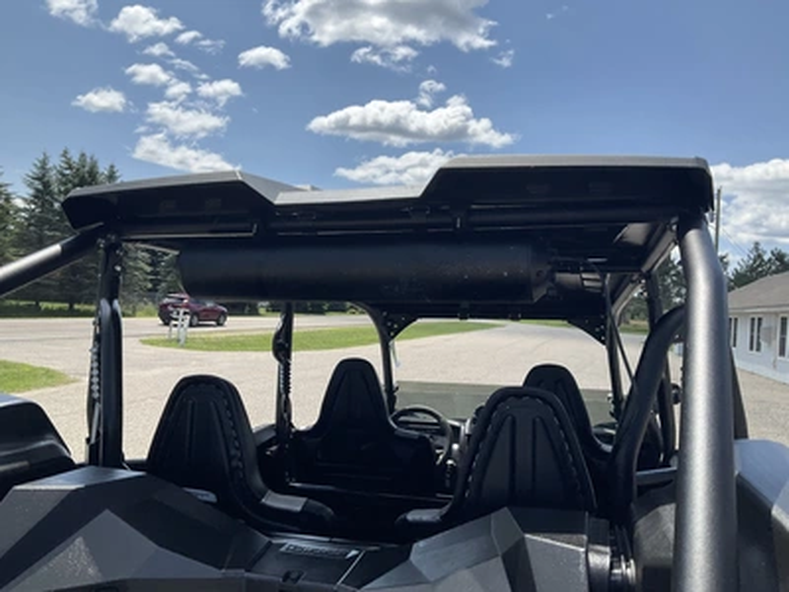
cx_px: 394
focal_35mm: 29
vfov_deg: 48.2
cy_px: 296
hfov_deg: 61.7
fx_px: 661
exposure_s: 1/1912
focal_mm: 3
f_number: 1.8
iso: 25
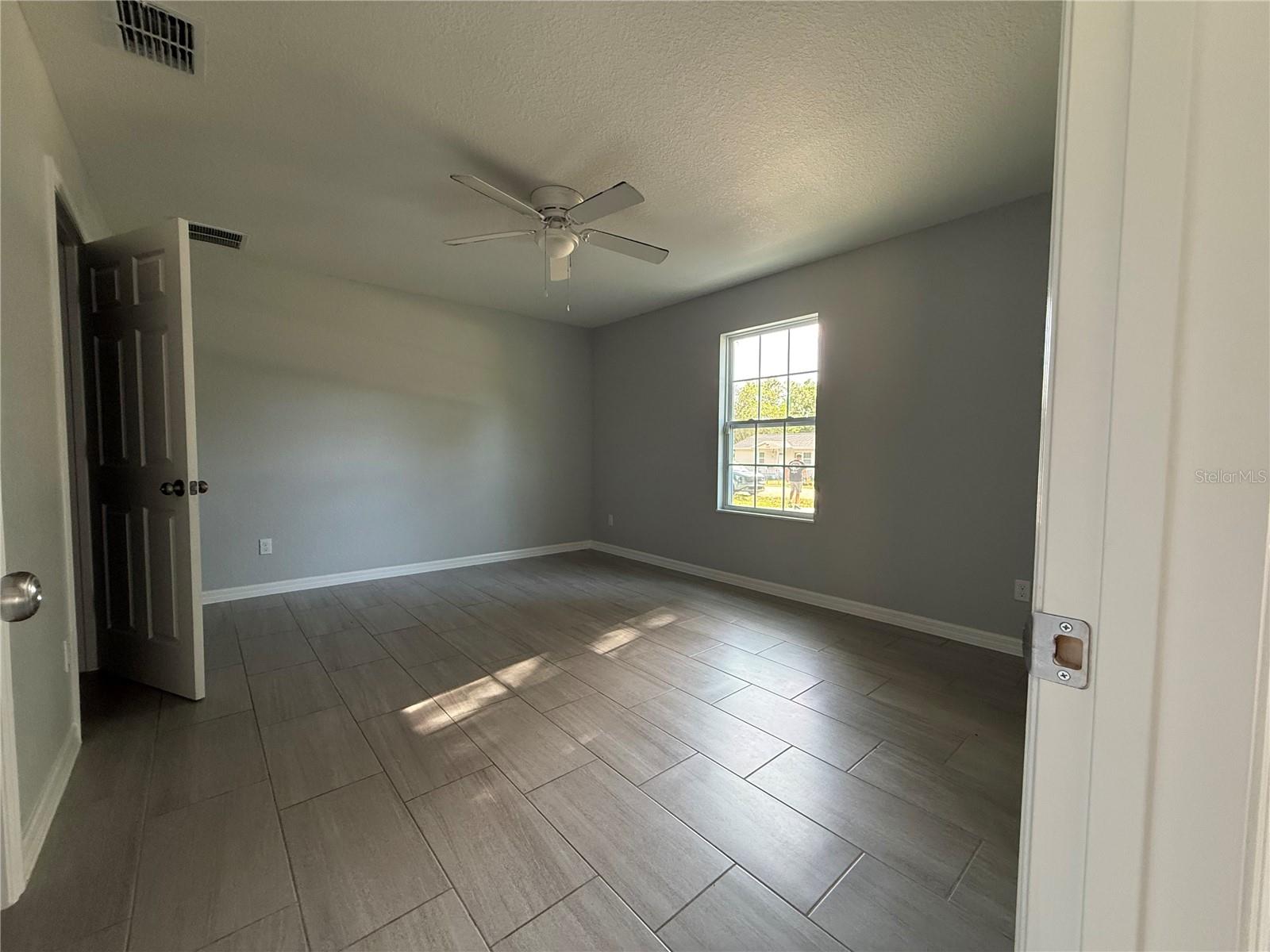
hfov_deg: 102.1
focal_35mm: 14
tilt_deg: -1.8
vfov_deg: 85.7
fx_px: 514
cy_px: 476
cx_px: 635
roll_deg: -0.8
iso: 400
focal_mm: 2.22
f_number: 2.2
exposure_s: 1/120
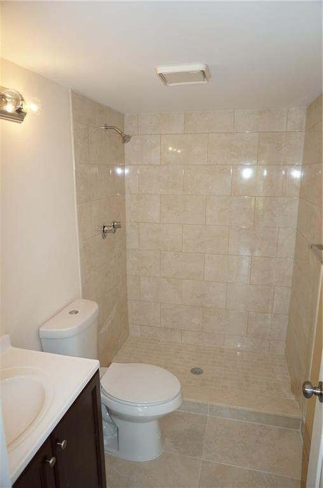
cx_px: 162
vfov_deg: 73.9
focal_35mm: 24
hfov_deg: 52.9
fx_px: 325
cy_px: 244
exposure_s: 1/60
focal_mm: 16
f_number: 4
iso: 125
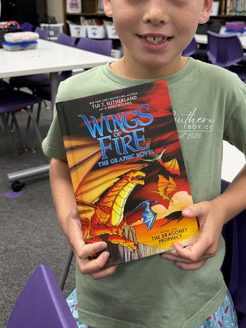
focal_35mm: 42
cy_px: 86
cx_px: 147
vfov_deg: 43.5
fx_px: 398
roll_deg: +0.2
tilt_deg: -13.4
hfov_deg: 34.2
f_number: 1.6
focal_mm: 5.96
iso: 125
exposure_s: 1/80
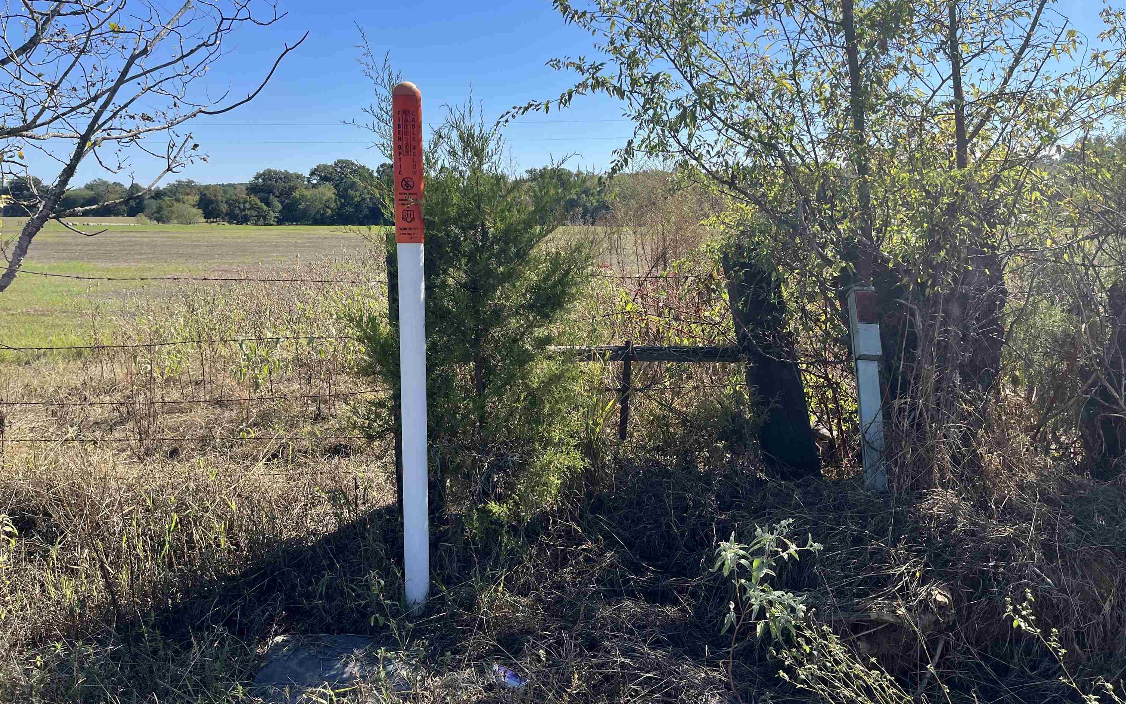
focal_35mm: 28
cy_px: 319
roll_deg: +0.8
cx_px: 562
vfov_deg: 44.5
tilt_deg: -9.4
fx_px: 859
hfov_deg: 66.5
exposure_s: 1/2571
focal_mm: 5.1
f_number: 1.6
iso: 50
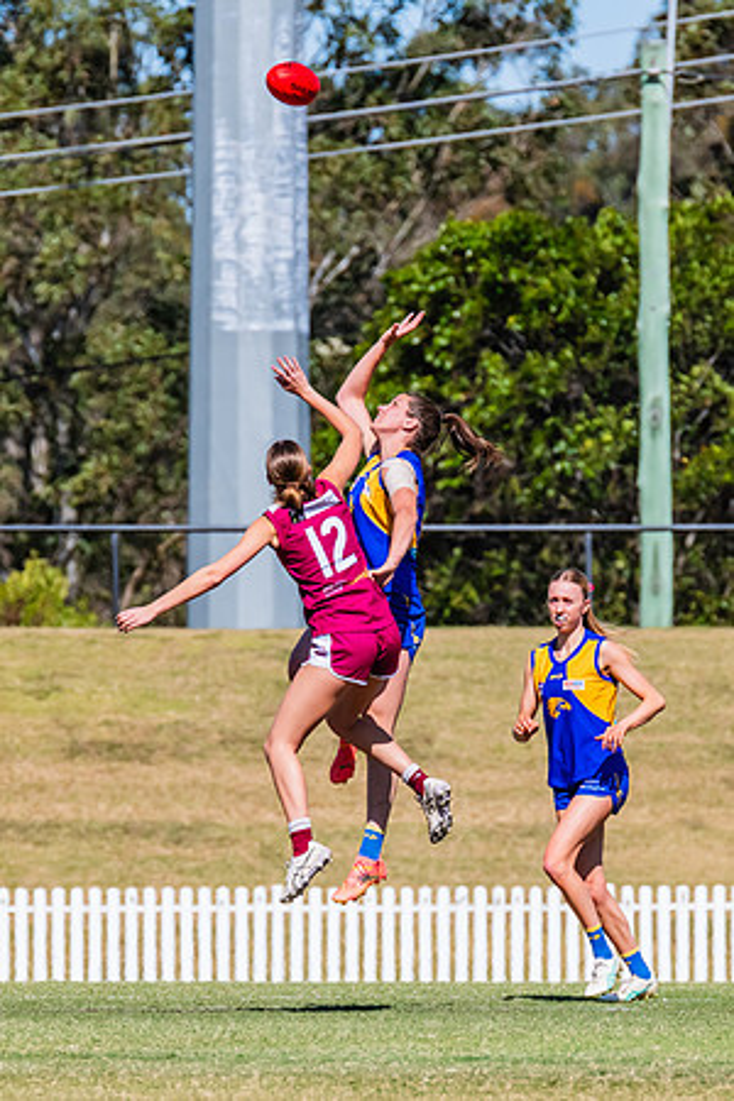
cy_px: 626
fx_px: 22010
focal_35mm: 720
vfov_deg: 2.9
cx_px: 360
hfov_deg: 1.9
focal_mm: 420
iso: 800
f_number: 11
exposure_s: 1/1600
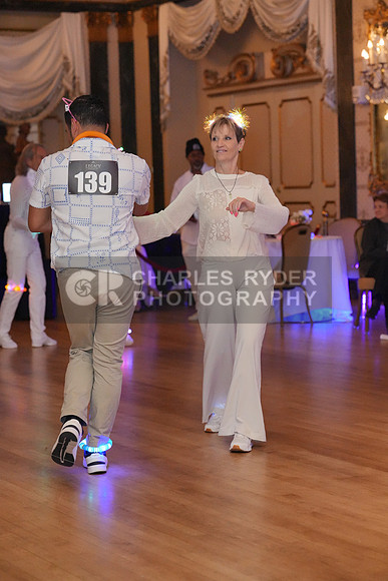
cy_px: 290
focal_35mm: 81
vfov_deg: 25.1
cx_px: 194
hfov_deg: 16.9
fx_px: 1309
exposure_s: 1/250
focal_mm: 81
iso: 8000
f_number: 3.5
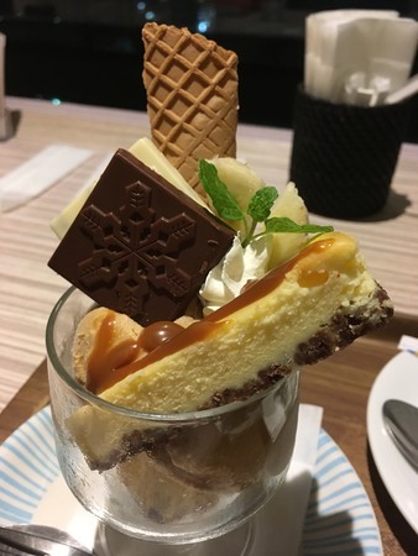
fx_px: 466
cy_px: 278
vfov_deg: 61.6
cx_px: 209
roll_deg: -0.5
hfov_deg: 48.3
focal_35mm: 29
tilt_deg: -35.6
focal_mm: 4.15
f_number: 2.2
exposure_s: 1/30
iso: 160
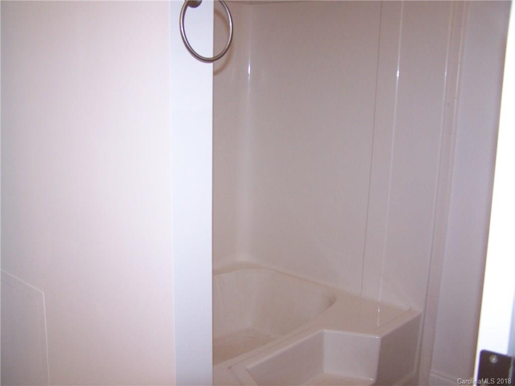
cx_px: 258
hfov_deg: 49.0
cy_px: 193
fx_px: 565
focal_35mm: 38
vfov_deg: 37.7
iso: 140
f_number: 2.8
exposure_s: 1/60
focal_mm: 6.3
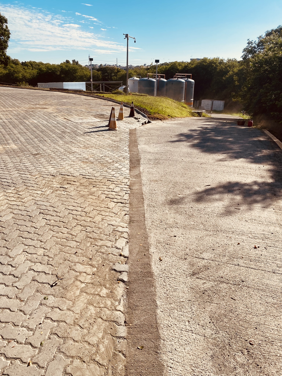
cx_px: 141
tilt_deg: -19.4
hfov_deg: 53.1
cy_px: 188
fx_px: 282
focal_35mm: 26
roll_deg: -1.5
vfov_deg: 67.3
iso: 32
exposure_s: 1/4274
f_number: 1.8
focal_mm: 4.25
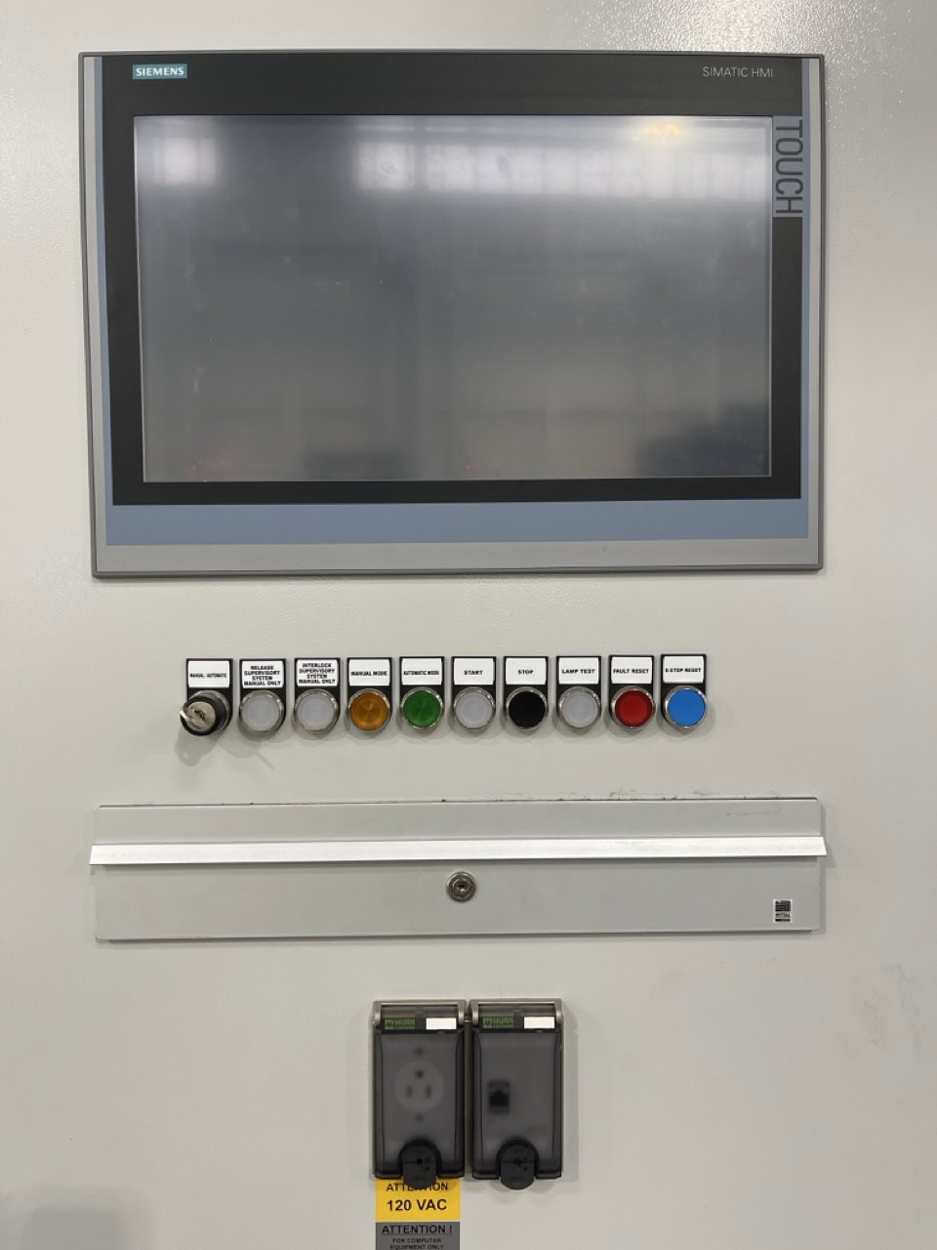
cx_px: 468
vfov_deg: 69.4
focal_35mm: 25
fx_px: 902
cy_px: 625
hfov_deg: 54.9
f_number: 1.6
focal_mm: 5.1
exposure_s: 1/105
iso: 125
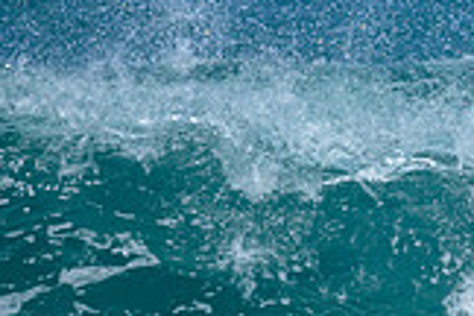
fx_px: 47449
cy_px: 194
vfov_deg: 0.4
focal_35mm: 3604
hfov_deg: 0.6
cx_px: 748
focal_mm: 800
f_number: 6.3
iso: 360
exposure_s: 1/3200
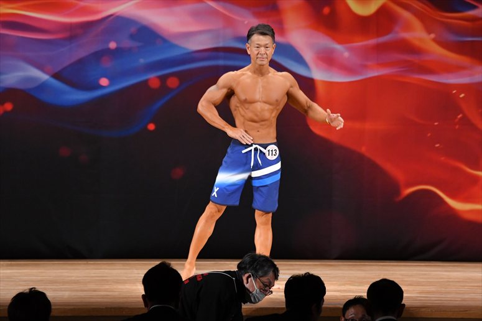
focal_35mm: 217
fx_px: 2904
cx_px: 241
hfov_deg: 9.5
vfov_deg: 6.3
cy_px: 160
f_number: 5.6
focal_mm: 145
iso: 3200
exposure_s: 1/400
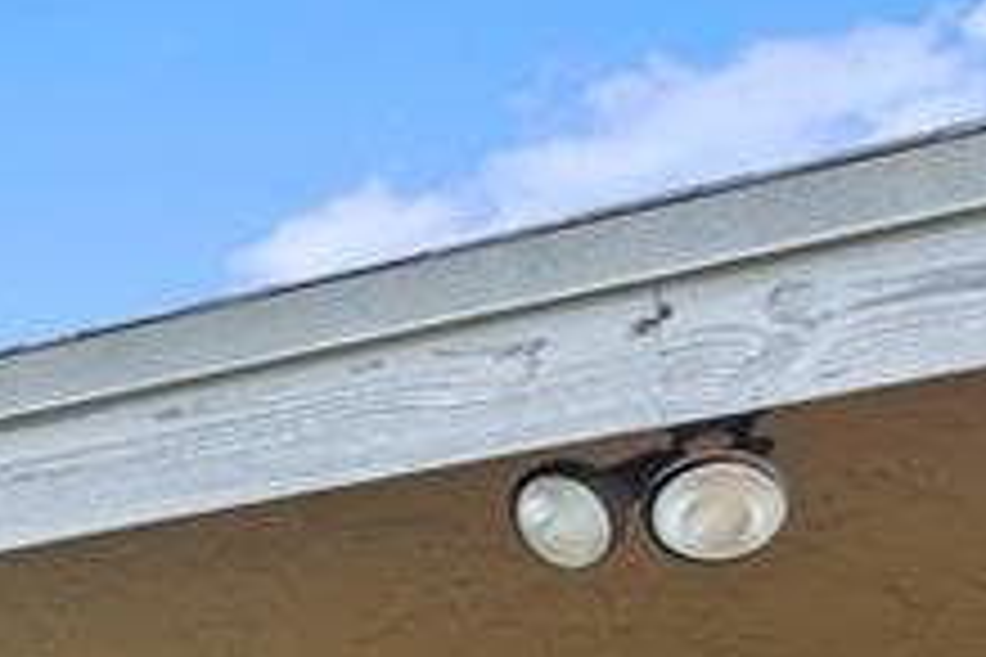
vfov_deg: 10.4
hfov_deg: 11.1
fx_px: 3204
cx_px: -1963
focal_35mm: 117
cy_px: 1490
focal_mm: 16
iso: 160
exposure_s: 1/40
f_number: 5
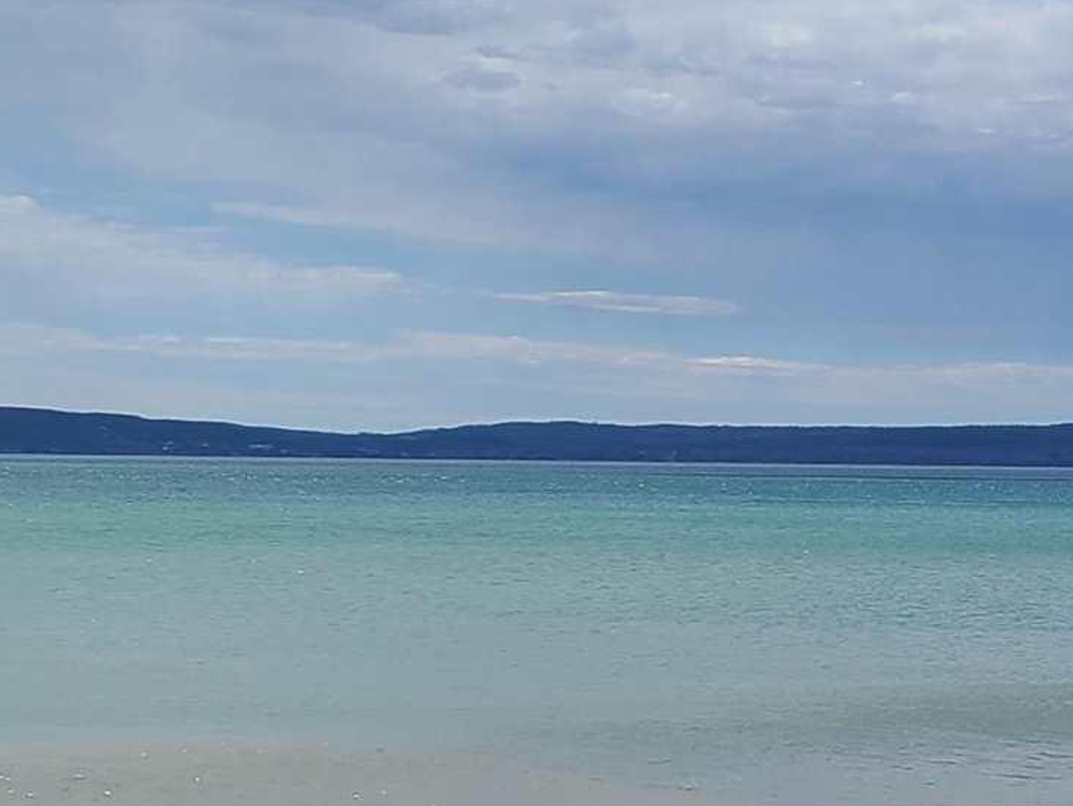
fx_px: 3411
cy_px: 683
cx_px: 1321
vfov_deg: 13.4
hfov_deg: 17.0
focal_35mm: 110
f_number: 1.8
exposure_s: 1/3861
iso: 40
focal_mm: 5.4
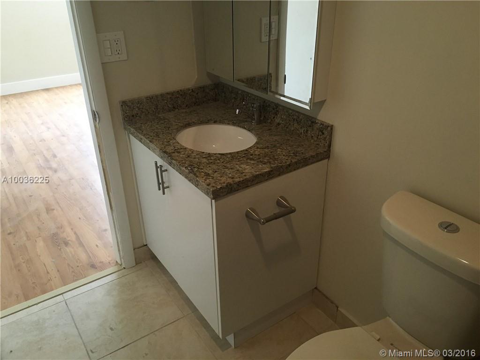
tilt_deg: -27.5
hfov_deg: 61.7
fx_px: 402
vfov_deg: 48.2
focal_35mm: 29
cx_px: 240
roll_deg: +1.1
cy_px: 180
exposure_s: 1/30
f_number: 2.2
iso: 160
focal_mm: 4.15
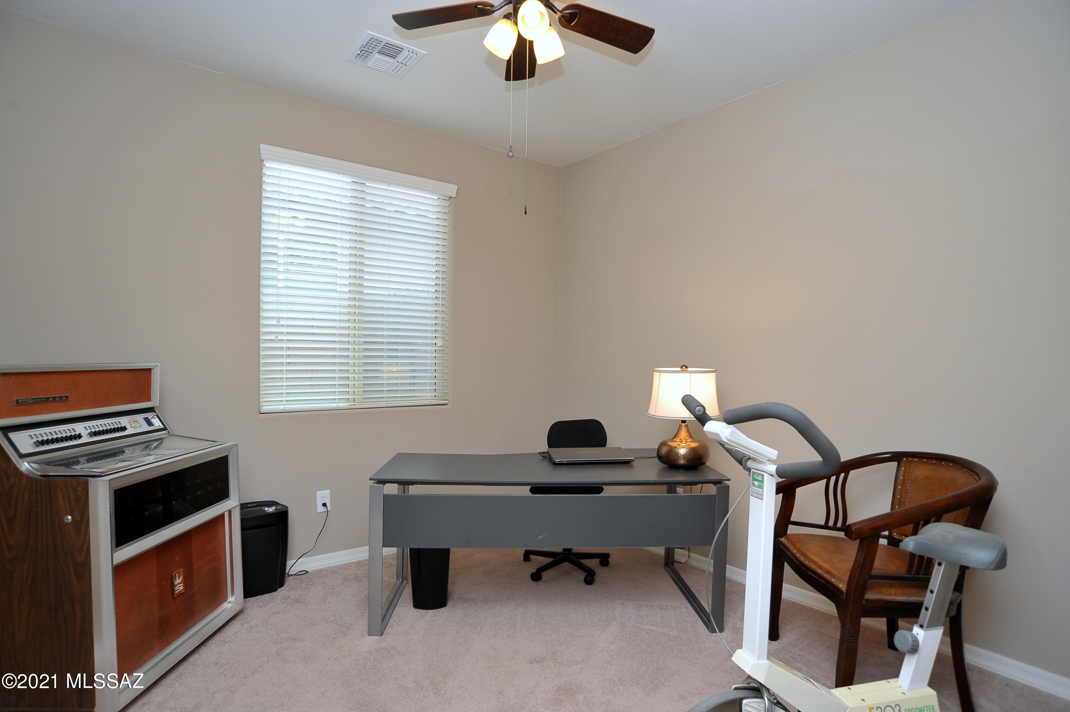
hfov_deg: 90.0
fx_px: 535
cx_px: 535
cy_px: 356
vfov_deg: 67.3
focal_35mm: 18
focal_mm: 18
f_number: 7.1
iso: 640
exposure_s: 1/50
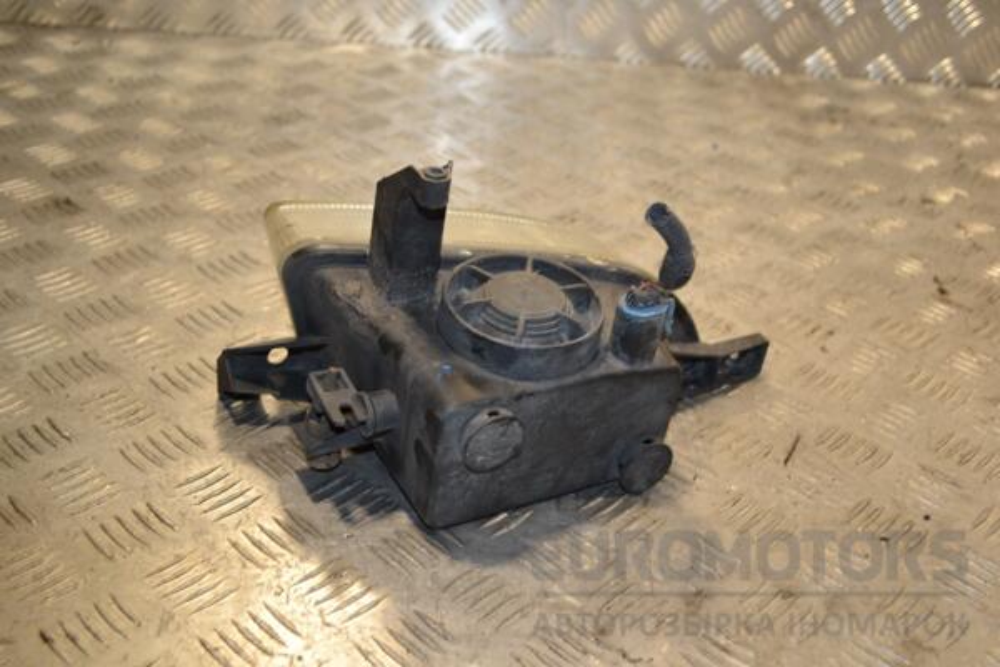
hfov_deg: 45.0
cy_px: 334
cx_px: 500
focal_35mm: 44
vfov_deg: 30.8
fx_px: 1208
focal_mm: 29
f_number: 4.5
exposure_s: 1/125
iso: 400
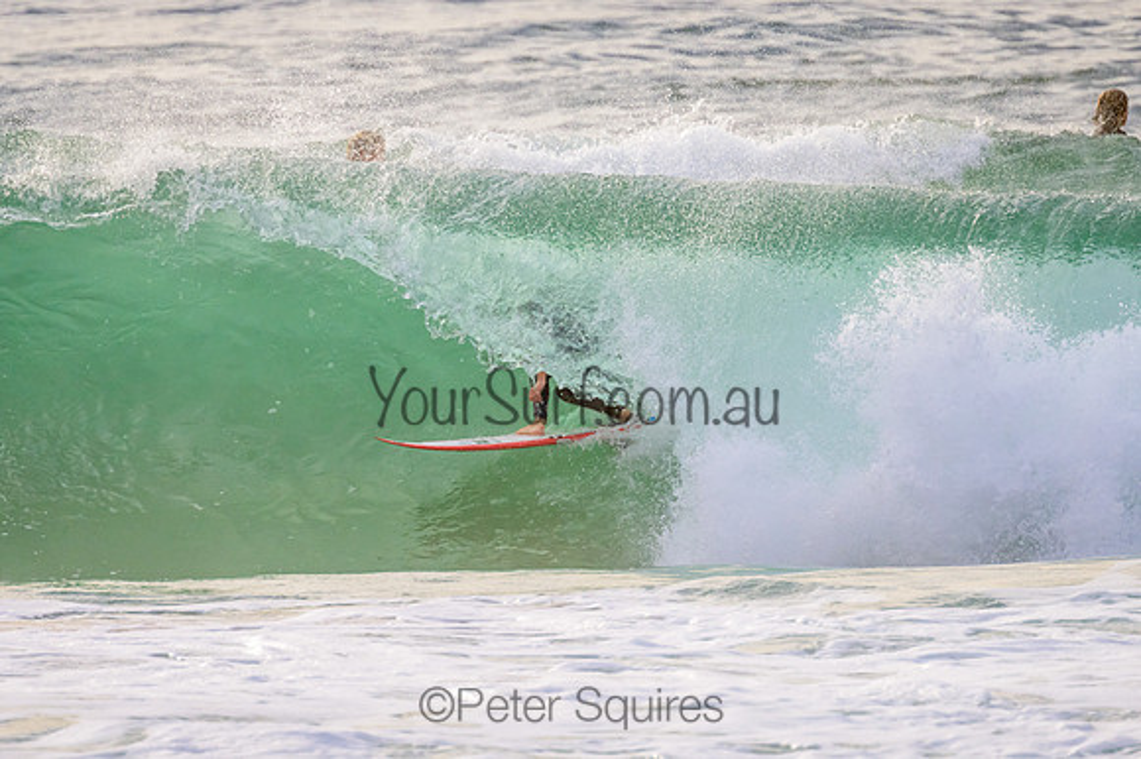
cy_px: 380
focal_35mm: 600
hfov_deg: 3.4
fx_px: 19005
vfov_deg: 2.3
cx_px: 570
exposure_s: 1/2500
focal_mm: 400
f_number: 5.6
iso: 500
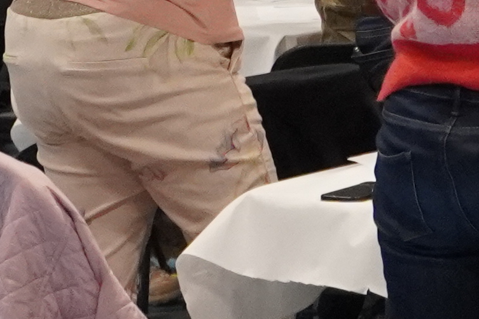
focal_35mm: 251
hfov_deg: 8.1
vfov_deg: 5.2
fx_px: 3339
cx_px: 673
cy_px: -546
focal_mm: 21
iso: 2500
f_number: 4
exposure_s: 1/160
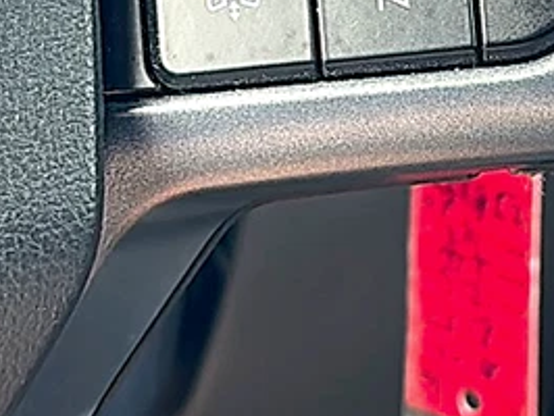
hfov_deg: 17.3
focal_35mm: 113
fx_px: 1810
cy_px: -120
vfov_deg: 12.7
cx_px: 414
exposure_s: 1/125
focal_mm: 6.86
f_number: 1.78
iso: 80
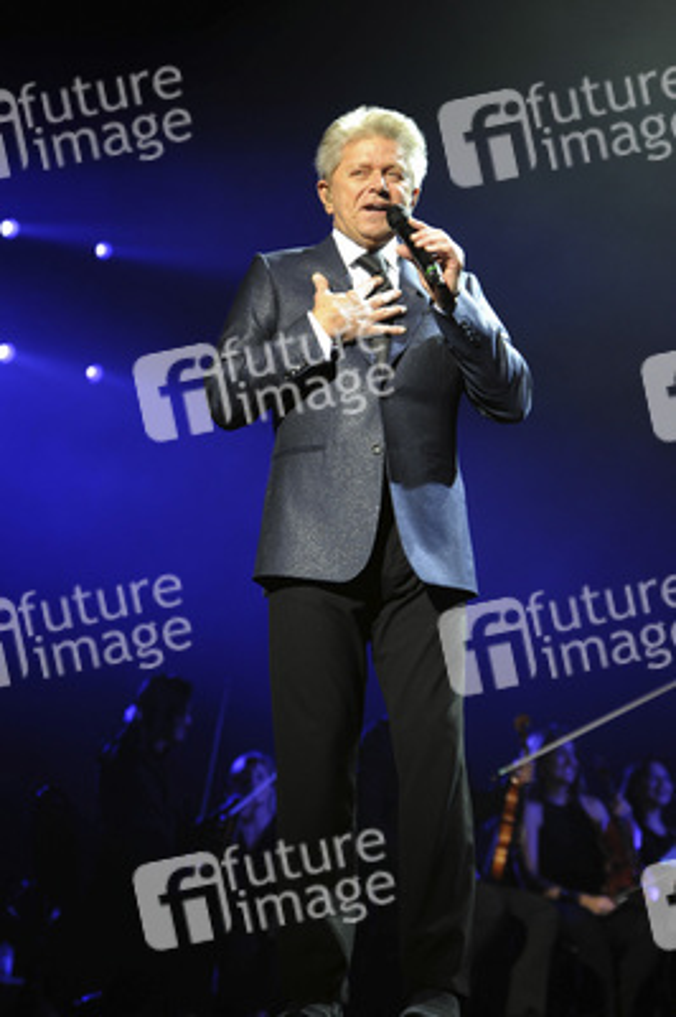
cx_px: 338
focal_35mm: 65
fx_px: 1834
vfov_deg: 31.0
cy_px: 508
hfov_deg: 20.9
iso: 1600
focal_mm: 65
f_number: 2.8
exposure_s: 1/160
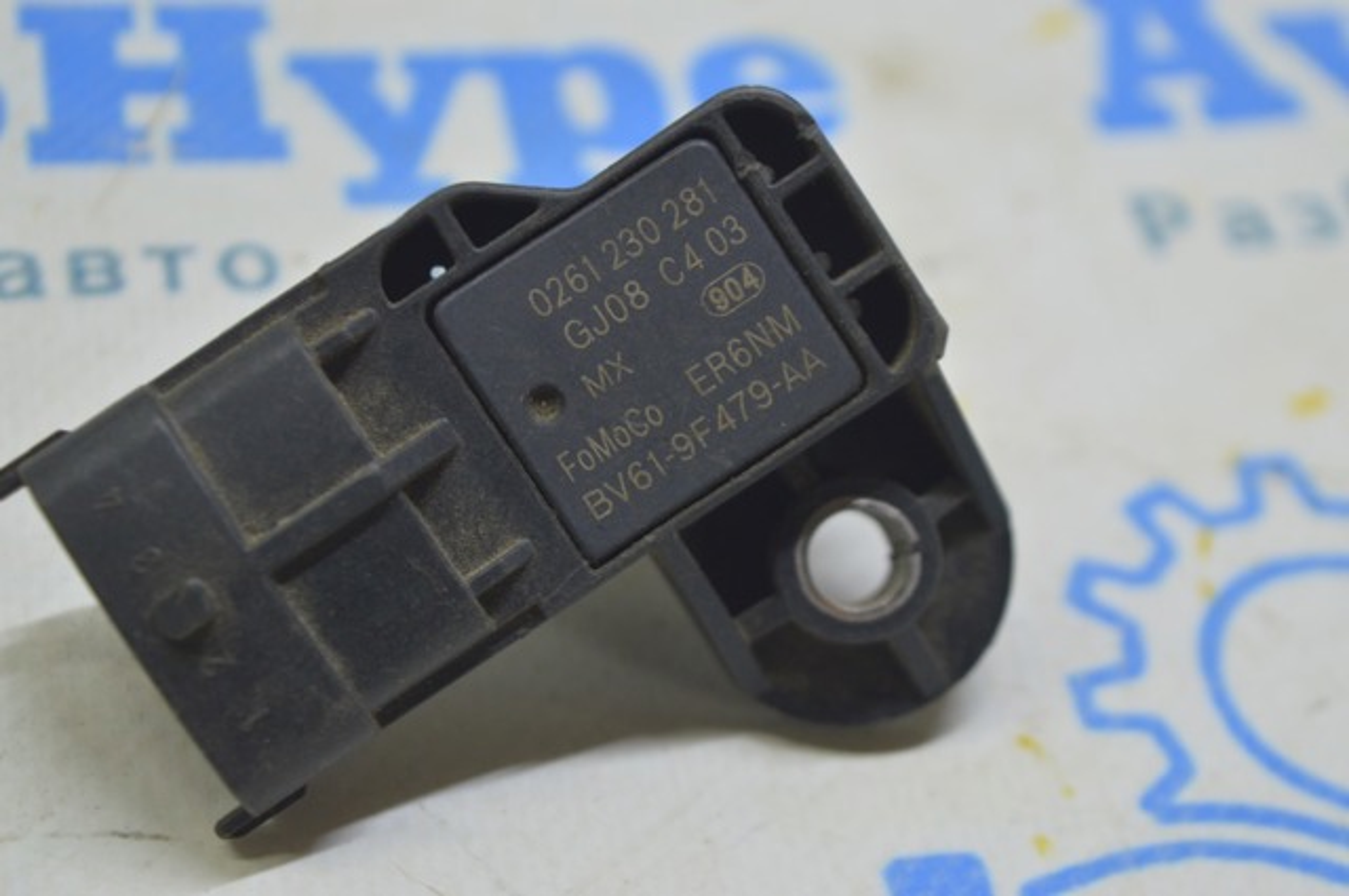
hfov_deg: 24.6
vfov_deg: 16.5
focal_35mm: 82
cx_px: 674
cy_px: 448
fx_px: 3088
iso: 400
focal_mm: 55
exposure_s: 1/20
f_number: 5.6
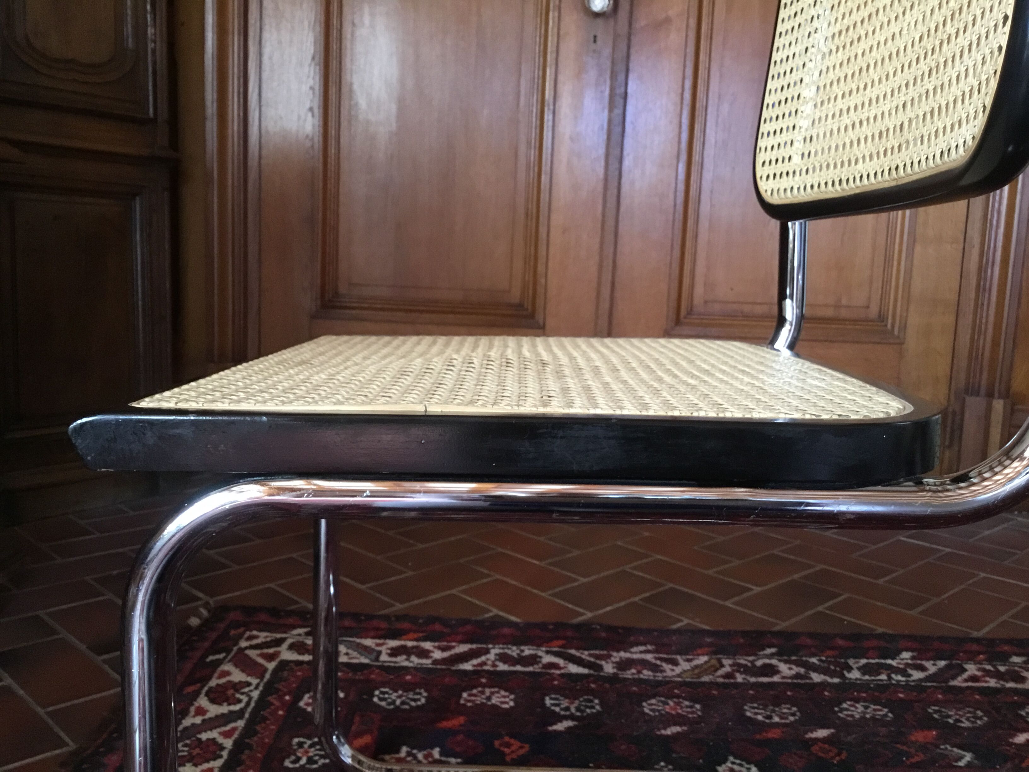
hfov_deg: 58.4
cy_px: 386
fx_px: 922
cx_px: 514
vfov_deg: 45.4
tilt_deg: -7.0
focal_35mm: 31
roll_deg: -1.9
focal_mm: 3.3
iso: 160
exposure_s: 1/33
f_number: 2.4
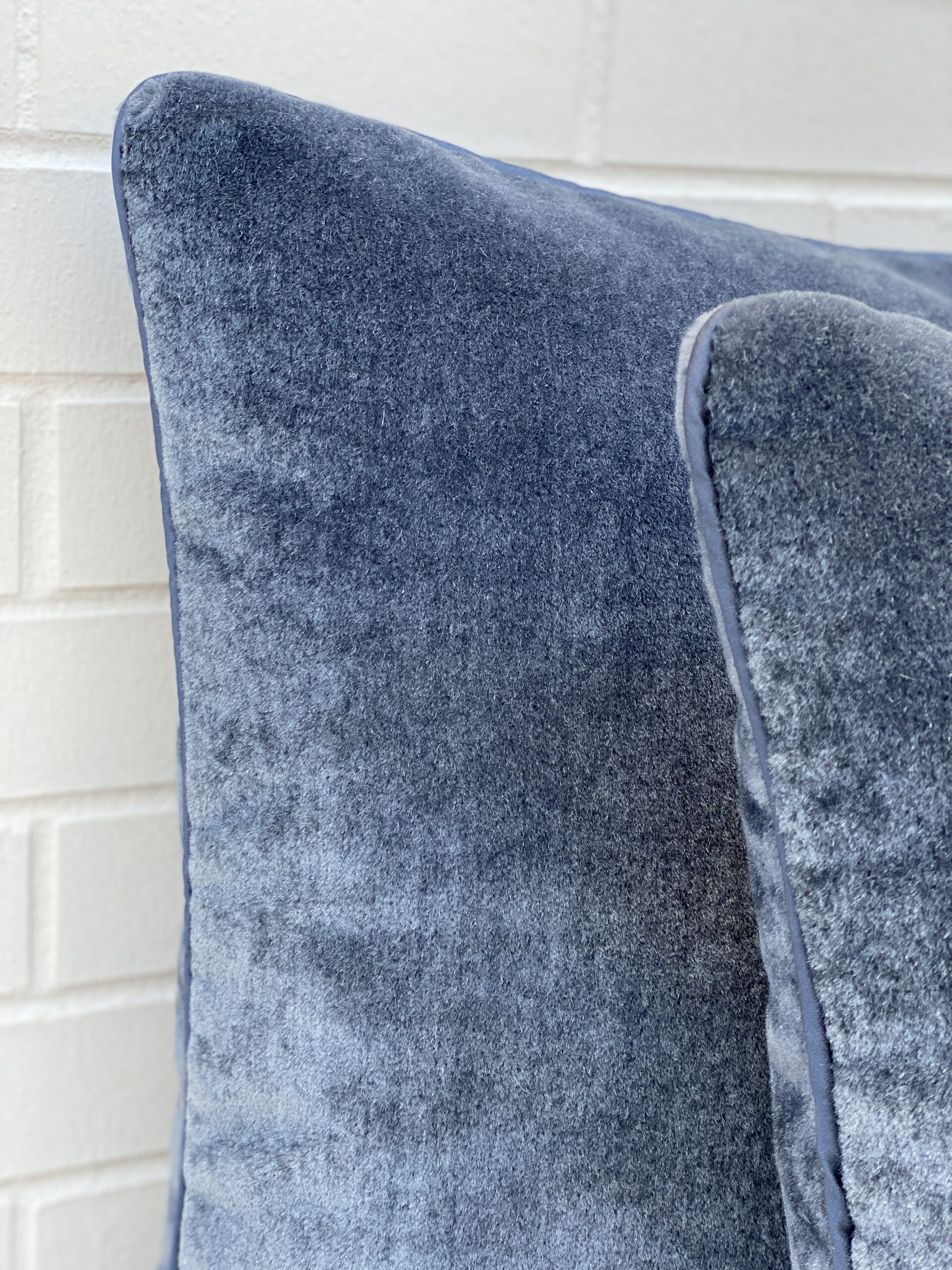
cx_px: 476
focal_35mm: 52
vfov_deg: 36.8
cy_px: 635
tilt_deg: -17.1
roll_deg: -4.6
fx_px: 1907
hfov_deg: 28.0
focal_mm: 6
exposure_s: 1/122
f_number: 2
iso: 32
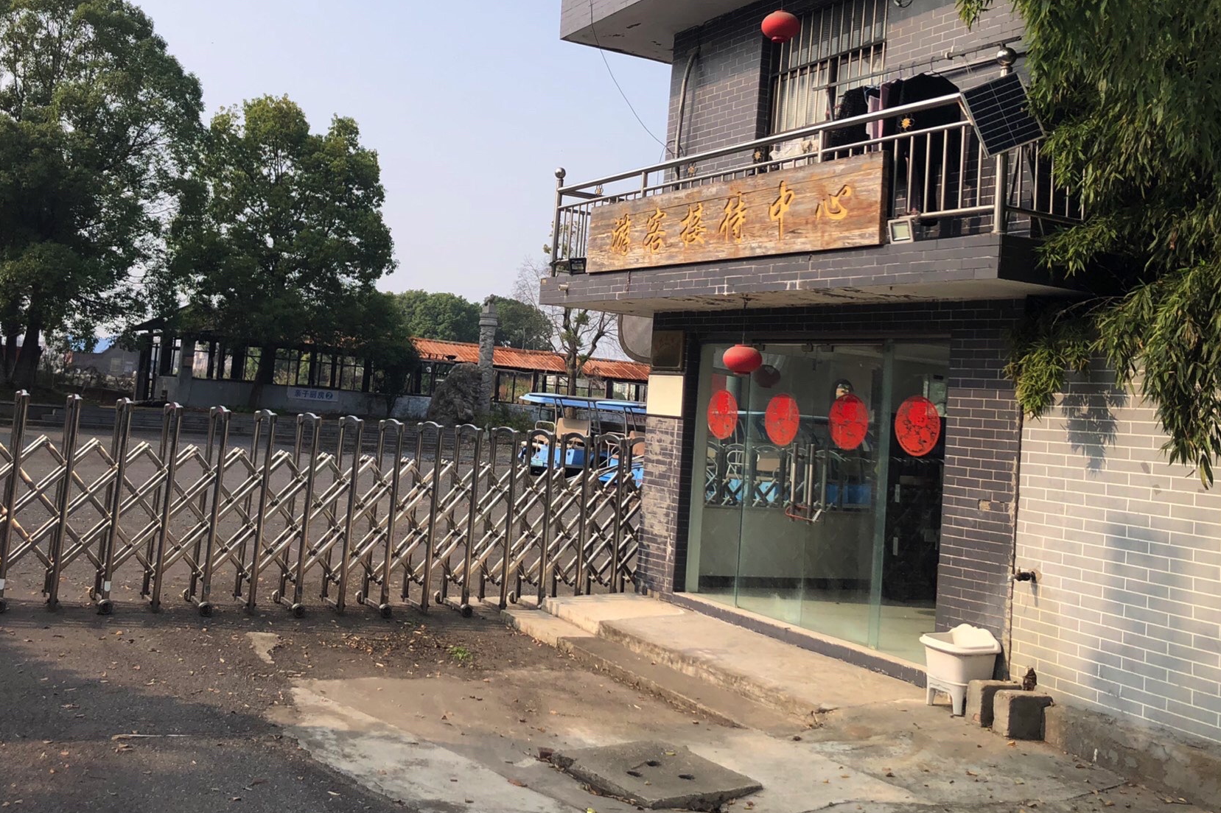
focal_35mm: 36
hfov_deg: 53.0
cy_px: 291
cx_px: 529
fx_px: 1221
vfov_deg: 36.6
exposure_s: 1/1715
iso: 20
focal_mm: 3.99
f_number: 1.8
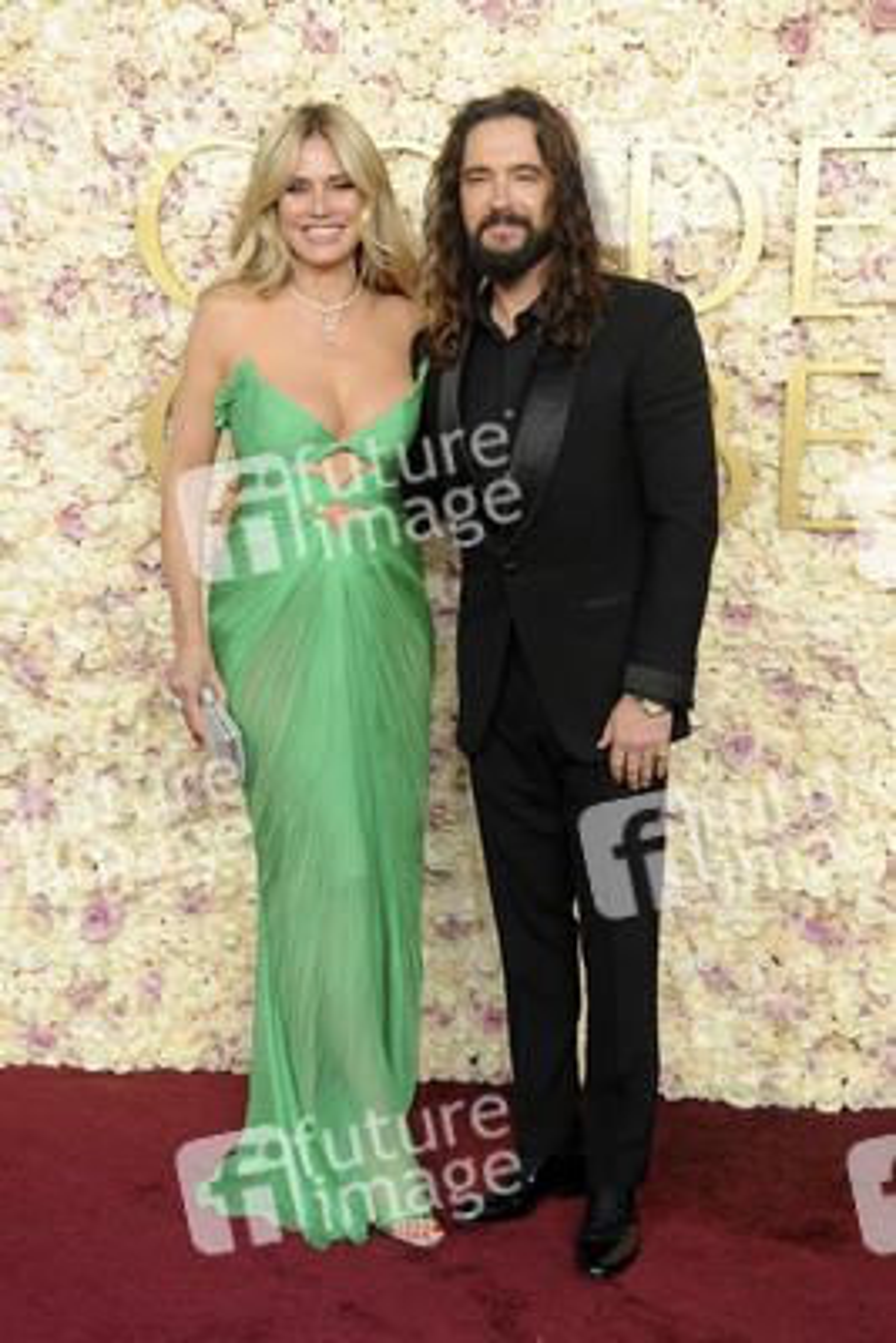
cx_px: 448
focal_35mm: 56
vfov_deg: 35.6
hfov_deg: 24.2
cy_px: 672
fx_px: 2089
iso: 1000
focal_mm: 56
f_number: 11
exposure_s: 1/250
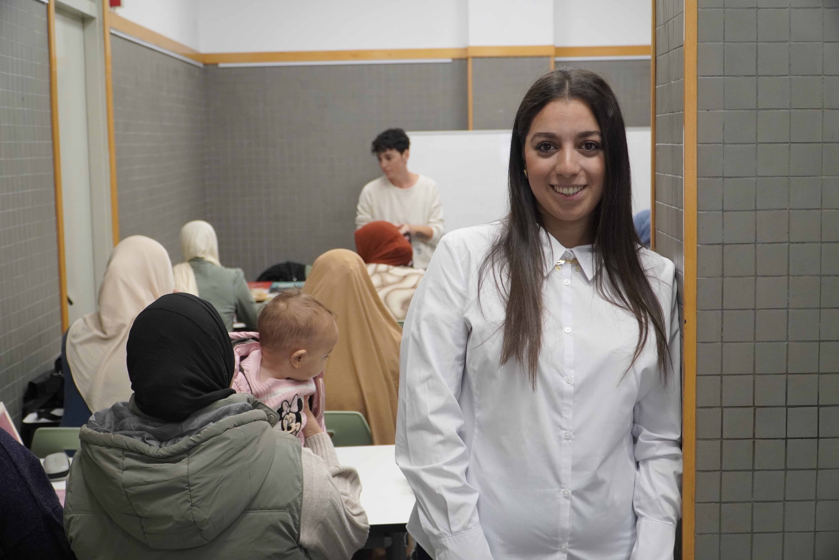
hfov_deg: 42.3
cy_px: 280
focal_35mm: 46
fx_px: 1084
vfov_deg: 28.9
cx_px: 420
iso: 1000
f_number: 4
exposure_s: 1/160
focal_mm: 31
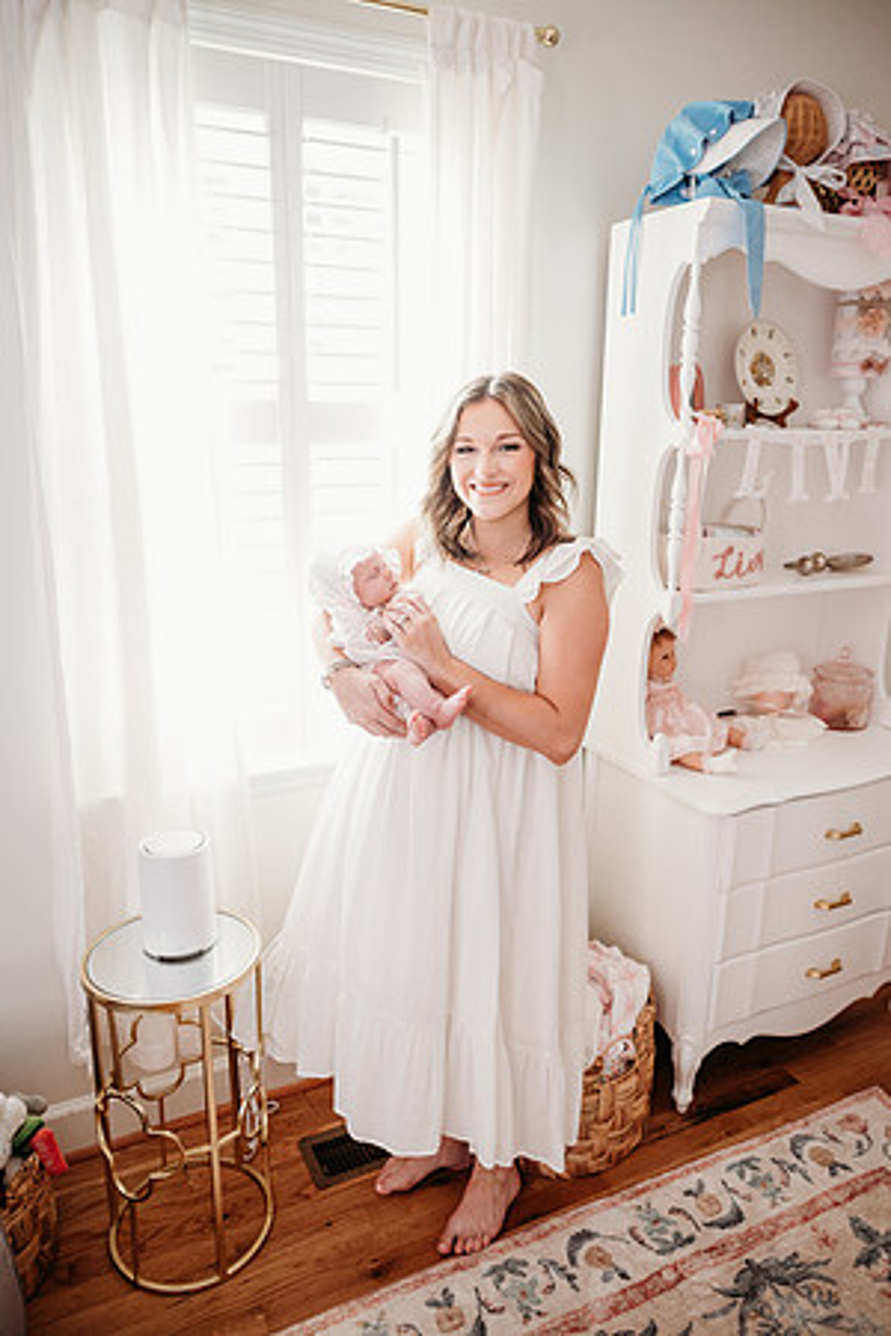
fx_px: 891
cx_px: 446
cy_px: 668
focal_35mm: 24
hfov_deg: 53.1
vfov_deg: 73.7
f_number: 2.8
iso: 2000
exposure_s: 1/200
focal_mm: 24
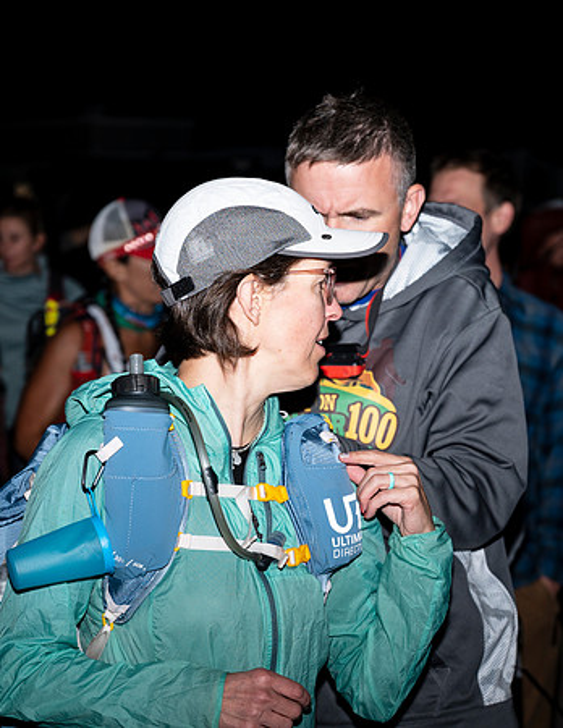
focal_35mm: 103
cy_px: 352
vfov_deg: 18.8
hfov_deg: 14.6
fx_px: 2198
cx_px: 332
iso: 320
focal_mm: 70
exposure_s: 1/200
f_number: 4
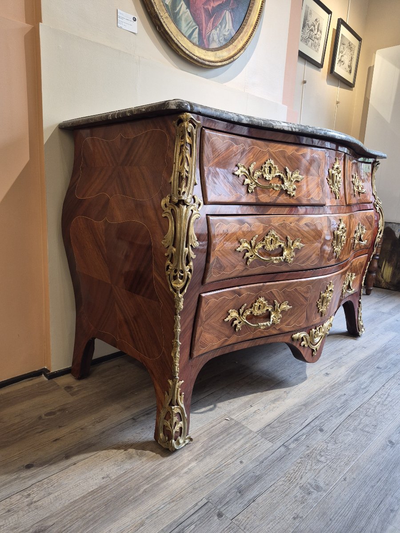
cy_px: 266
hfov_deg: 58.9
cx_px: 200
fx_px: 354
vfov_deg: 73.9
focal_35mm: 23
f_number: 1.8
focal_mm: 5.4
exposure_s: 1/180
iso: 200
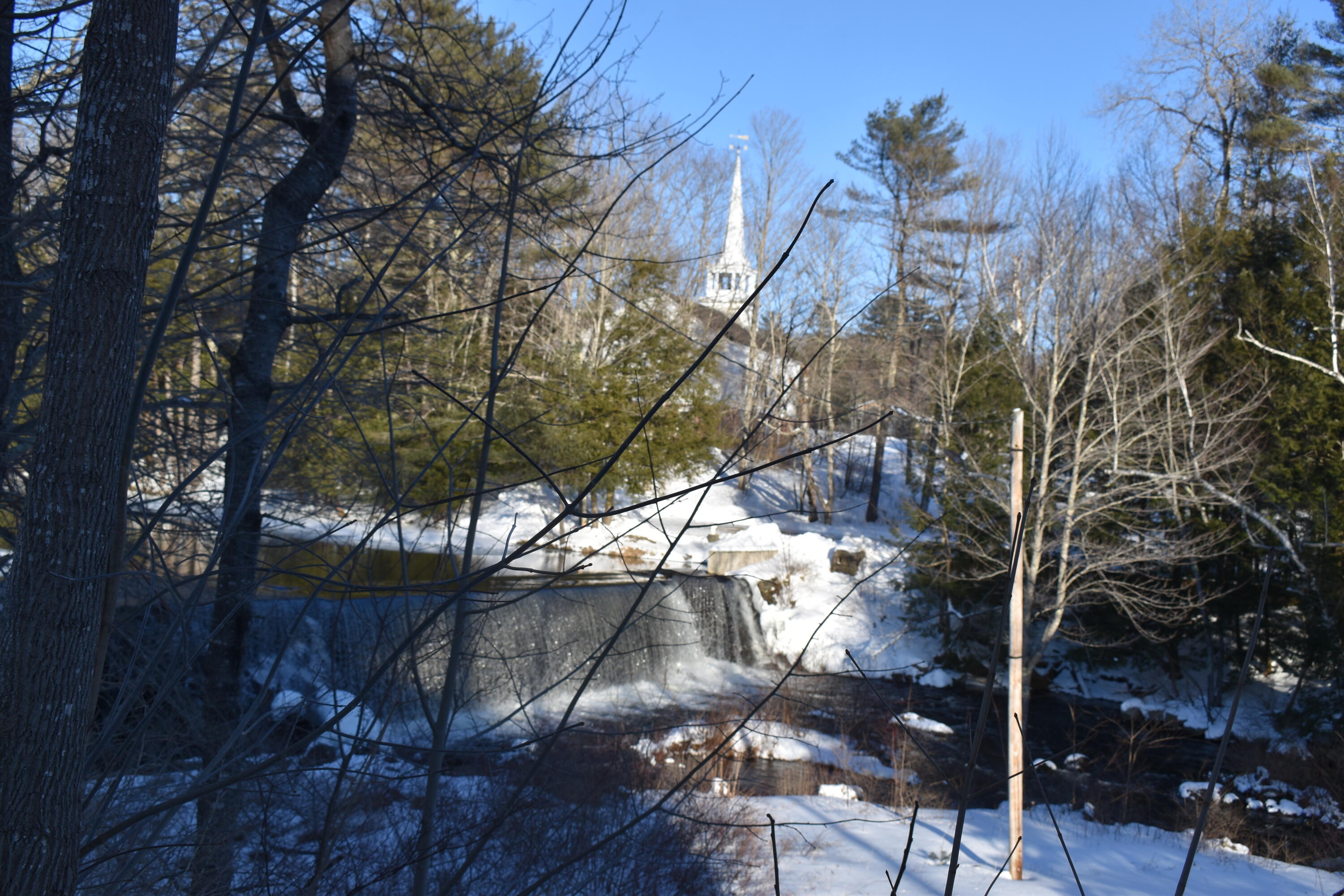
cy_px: 448
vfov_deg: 34.2
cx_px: 672
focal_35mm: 39
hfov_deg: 49.6
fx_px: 1456
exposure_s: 1/250
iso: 100
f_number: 8
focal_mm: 26
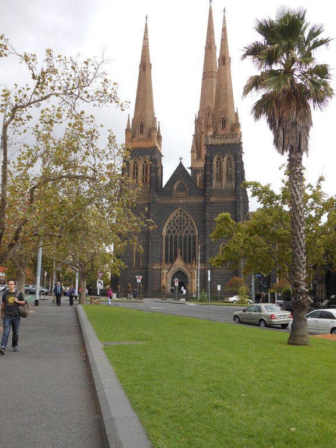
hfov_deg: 33.6
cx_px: 168
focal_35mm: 43
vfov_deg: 43.9
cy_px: 224
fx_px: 557
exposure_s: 1/100
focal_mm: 7.7
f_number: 3.8
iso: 80
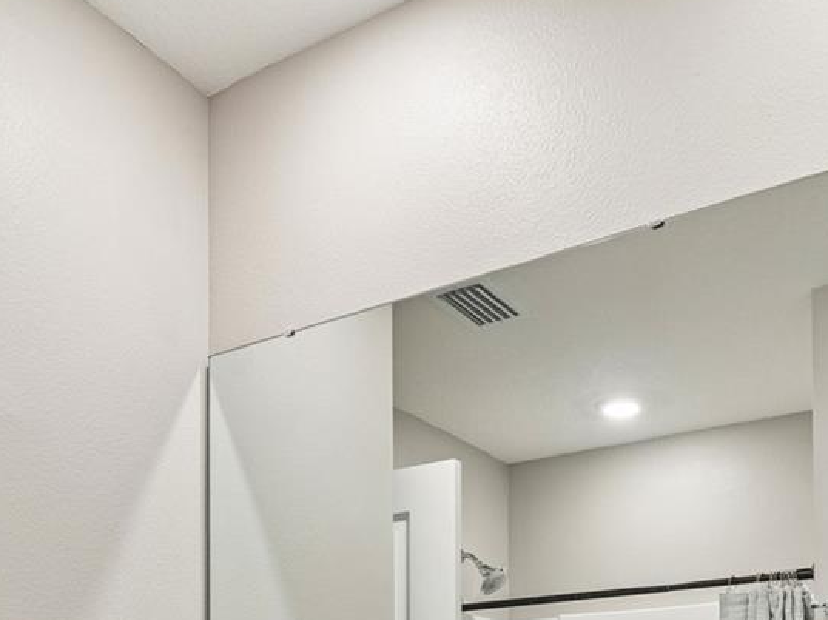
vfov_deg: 28.5
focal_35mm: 43
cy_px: 774
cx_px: 379
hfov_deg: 43.8
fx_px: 1028
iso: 100
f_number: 7.1
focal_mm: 10
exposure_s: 1/1.67
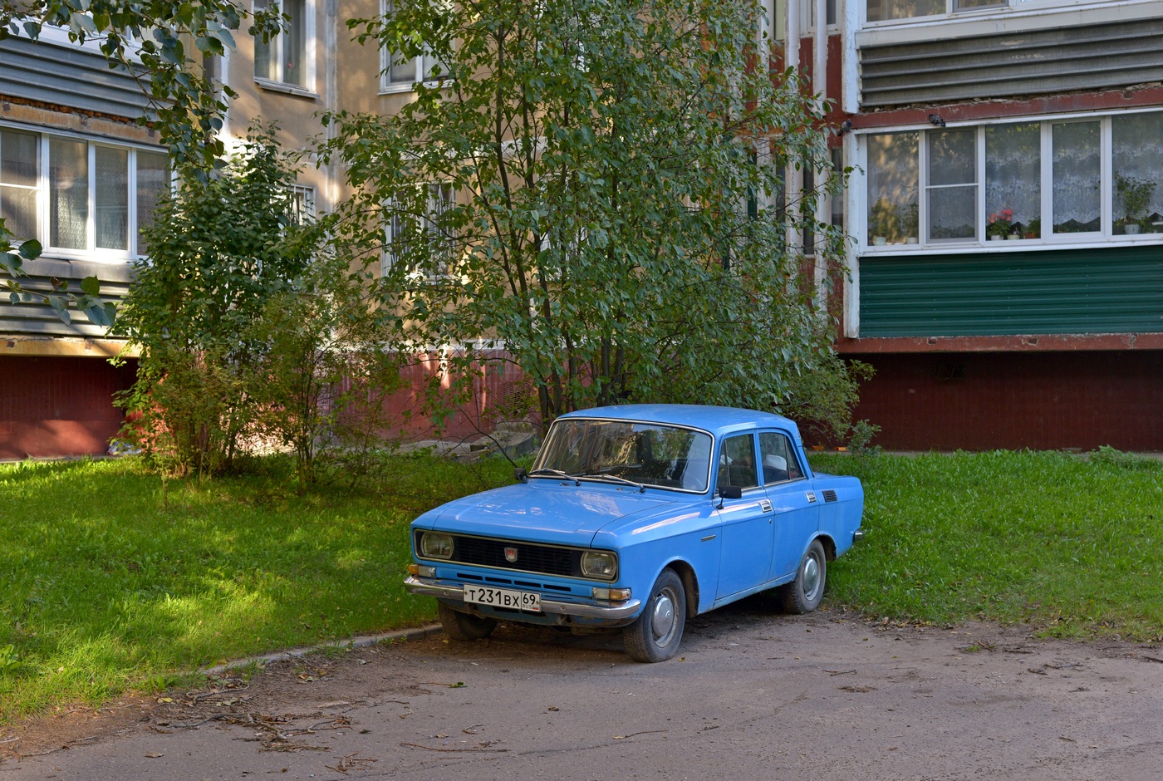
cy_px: 390
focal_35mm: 50
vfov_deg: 27.1
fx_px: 1619
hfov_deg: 39.5
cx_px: 582
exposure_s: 1/250
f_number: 5.6
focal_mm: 50
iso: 640
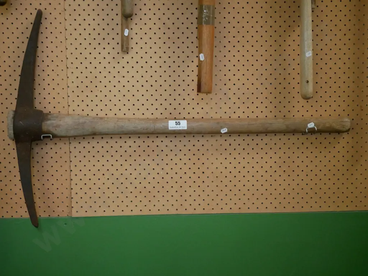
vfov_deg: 29.1
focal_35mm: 50
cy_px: 138
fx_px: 532
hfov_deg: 38.2
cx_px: 184
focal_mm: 25
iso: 3200
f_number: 4.5
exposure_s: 1/80
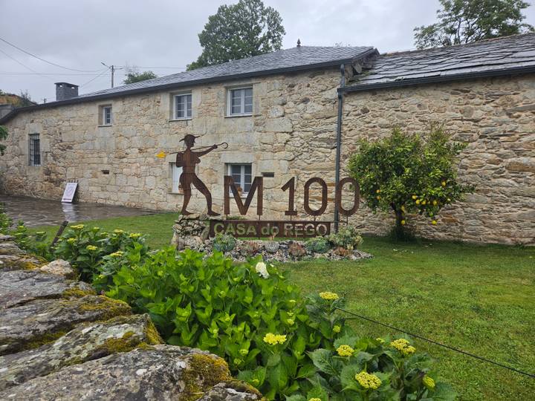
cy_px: 200
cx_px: 268
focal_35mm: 23
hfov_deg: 73.9
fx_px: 355
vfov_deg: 58.9
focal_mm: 5.4
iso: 80
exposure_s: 1/1780
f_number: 1.8
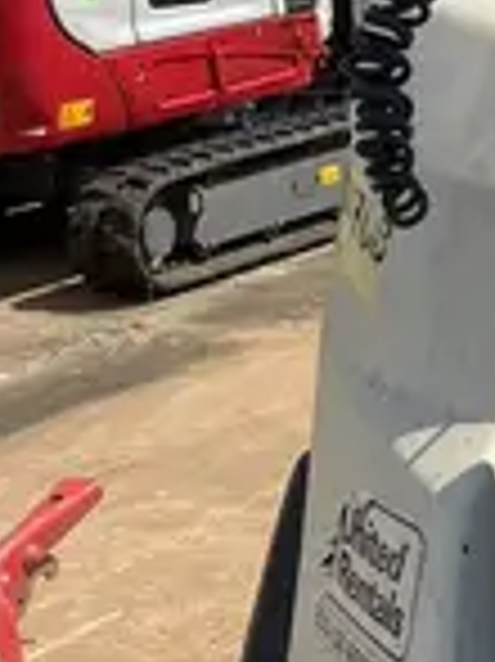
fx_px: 2673
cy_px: -56
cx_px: 670
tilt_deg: +1.5
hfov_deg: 10.3
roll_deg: +2.5
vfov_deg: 13.8
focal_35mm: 140
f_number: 1.8
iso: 32
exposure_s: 1/2315
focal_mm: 3.99
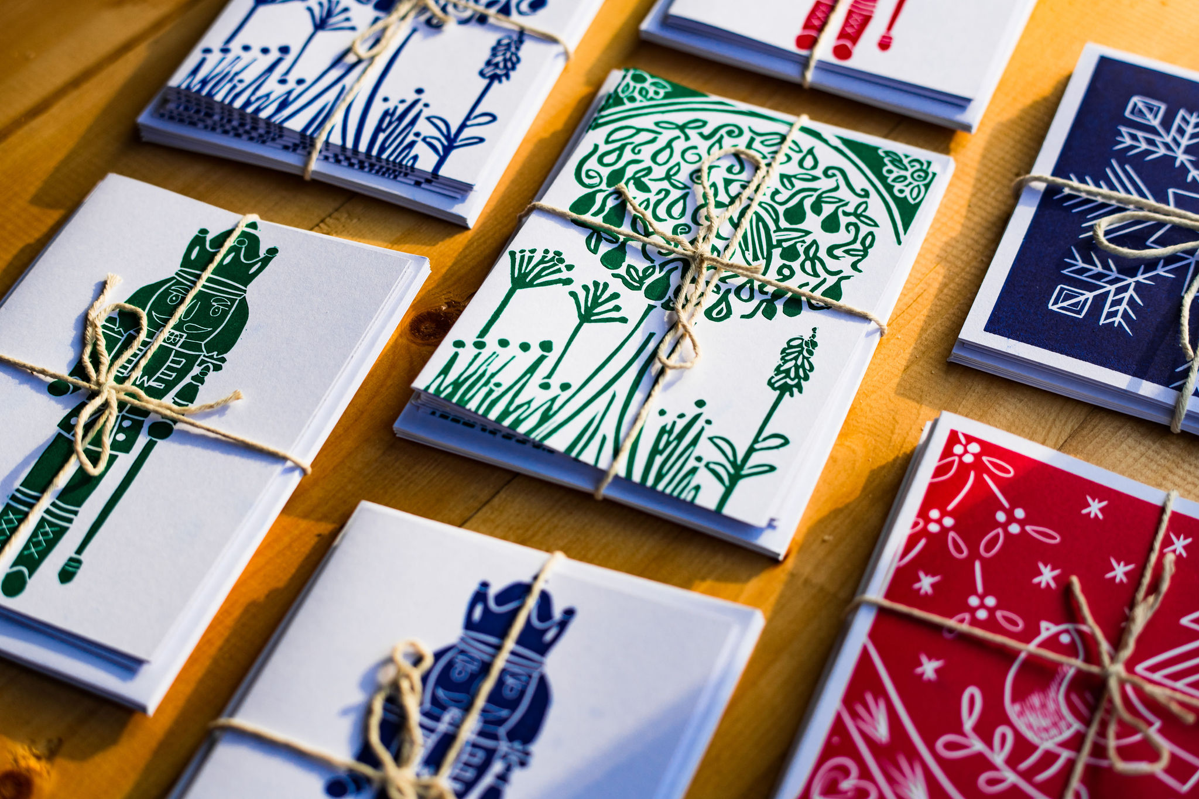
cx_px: 600
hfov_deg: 34.5
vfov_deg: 23.4
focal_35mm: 58
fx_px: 1931
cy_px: 400
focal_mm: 58
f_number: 4
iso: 160
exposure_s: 1/400
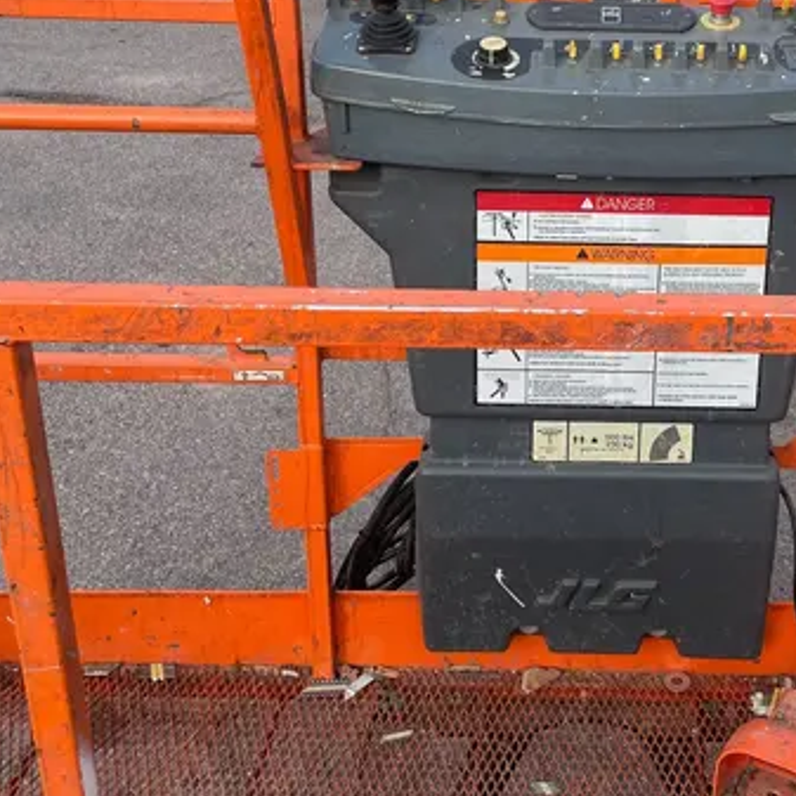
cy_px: 226
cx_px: 621
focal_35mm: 50
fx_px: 1301
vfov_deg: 33.5
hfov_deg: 33.2
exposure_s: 1/812
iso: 32
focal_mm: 4.2
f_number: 1.6
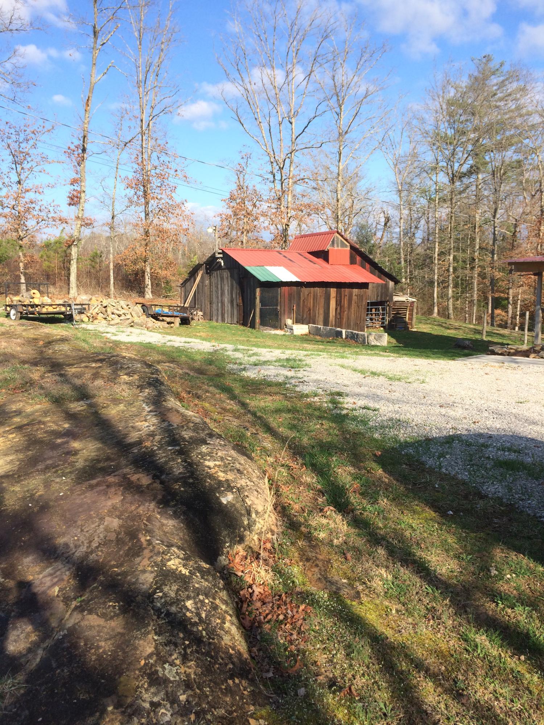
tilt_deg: -7.3
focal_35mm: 29
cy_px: 362
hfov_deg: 48.2
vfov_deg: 61.7
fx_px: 608
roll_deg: +1.9
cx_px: 272
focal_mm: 4.15
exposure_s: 1/1001
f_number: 2.2
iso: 32
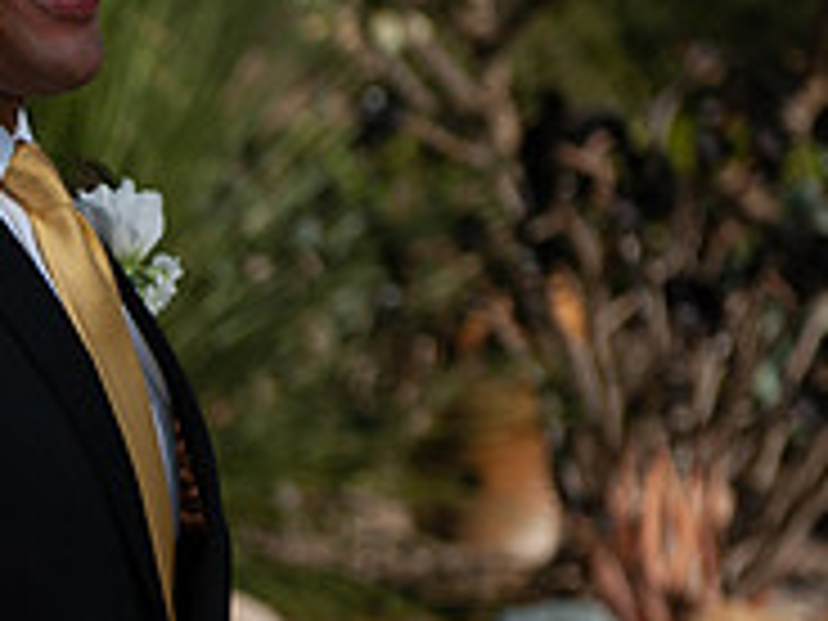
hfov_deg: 9.1
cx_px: -387
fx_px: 5071
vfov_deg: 7.0
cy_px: 522
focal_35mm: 212
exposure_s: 1/4000
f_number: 3.5
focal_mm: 70
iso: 200
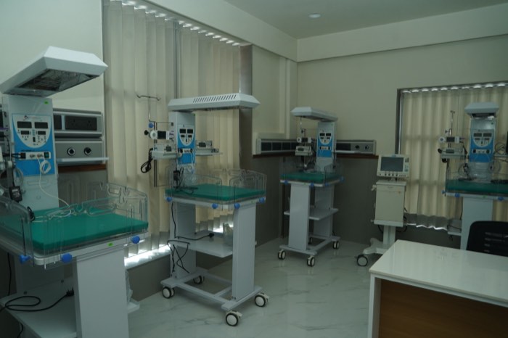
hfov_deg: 73.8
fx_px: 338
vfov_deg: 53.1
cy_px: 169
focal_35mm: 24
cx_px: 254
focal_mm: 24
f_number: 5.6
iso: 1250
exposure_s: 1/125
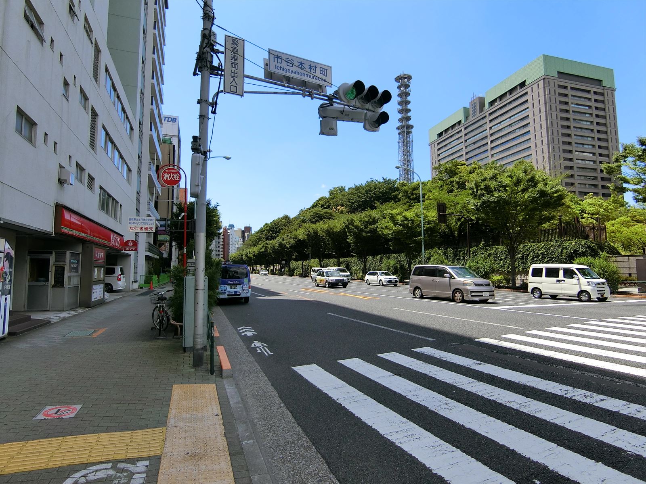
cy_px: 242
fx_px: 355
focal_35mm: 19
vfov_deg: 68.7
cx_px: 323
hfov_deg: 84.7
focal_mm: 4.06
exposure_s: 1/200
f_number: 6.9
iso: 80
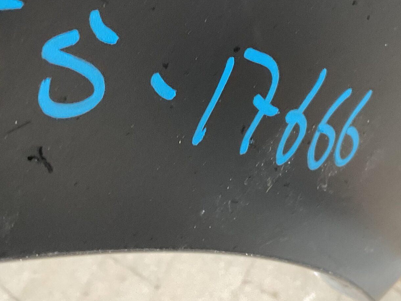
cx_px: 194
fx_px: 707
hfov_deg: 31.7
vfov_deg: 23.6
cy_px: 55
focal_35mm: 61
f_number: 1.8
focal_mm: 3
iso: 160
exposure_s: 1/50
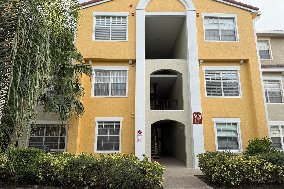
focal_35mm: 25
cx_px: 142
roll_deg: -0.6
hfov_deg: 71.5
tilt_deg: +13.0
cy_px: 93
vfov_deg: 51.3
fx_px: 197
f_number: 1.78
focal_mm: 6.76
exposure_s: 1/772
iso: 80
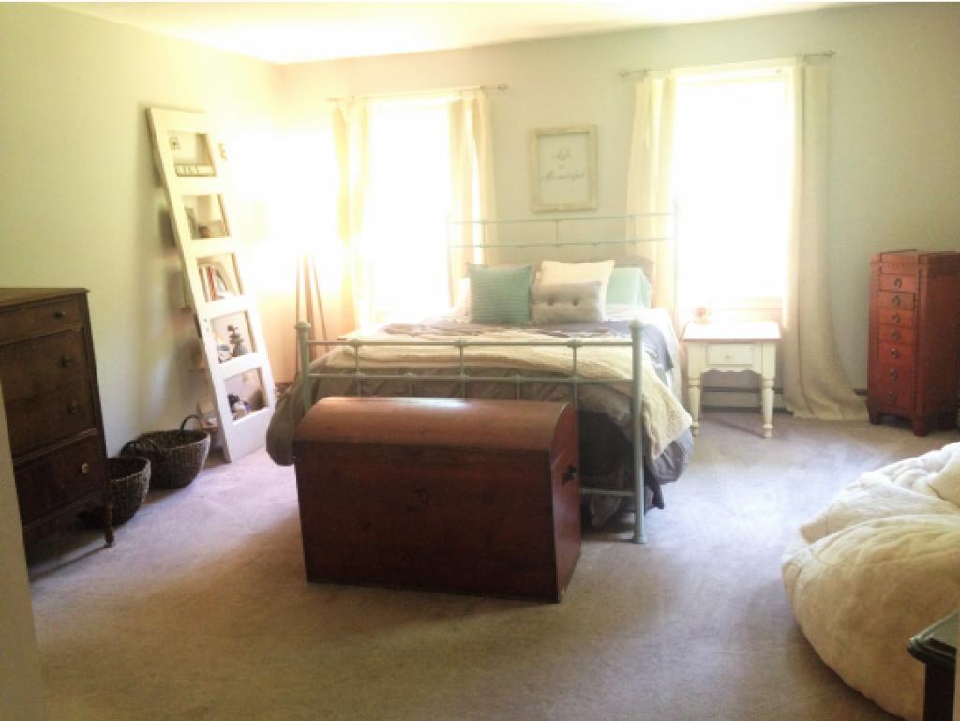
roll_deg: +2.0
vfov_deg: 43.0
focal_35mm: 33
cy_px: 360
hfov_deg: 55.3
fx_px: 916
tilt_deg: -11.5
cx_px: 480
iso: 320
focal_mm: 4.12
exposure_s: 1/20
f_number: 2.4
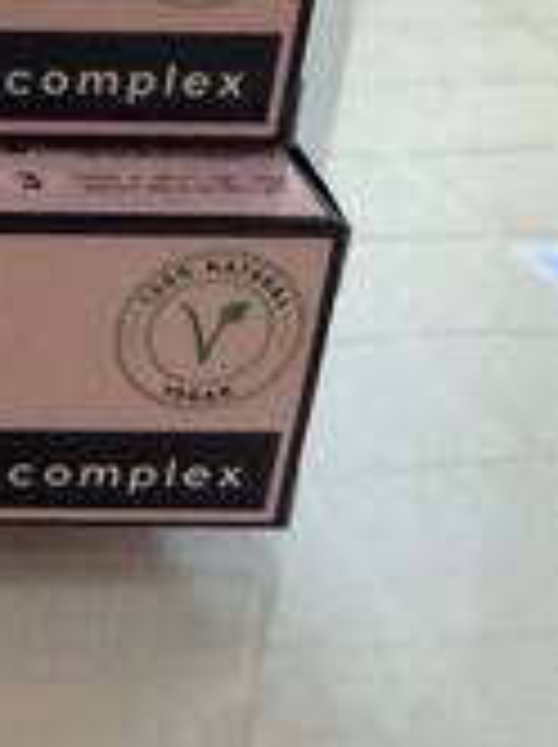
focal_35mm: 87
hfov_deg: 14.8
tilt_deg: -17.9
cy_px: 126
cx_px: -450
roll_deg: -0.9
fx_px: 1875
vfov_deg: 22.2
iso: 320
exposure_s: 1/100
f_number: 2.2
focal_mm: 2.22
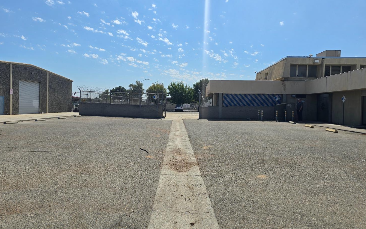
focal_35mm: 25
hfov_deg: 72.6
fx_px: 249
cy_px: 112
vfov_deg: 49.3
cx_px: 182
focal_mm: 6.3
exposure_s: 1/1571
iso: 12
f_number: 1.7
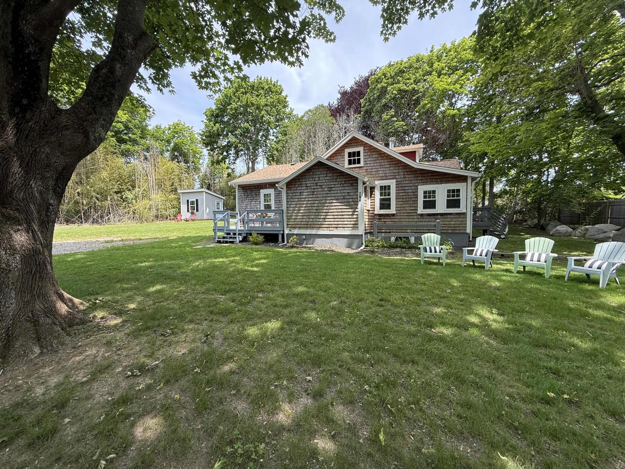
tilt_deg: -2.4
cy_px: 234
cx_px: 312
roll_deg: +0.9
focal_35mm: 14
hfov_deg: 102.1
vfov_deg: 85.7
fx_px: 253
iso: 64
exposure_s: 1/413
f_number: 2.2
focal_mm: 2.22
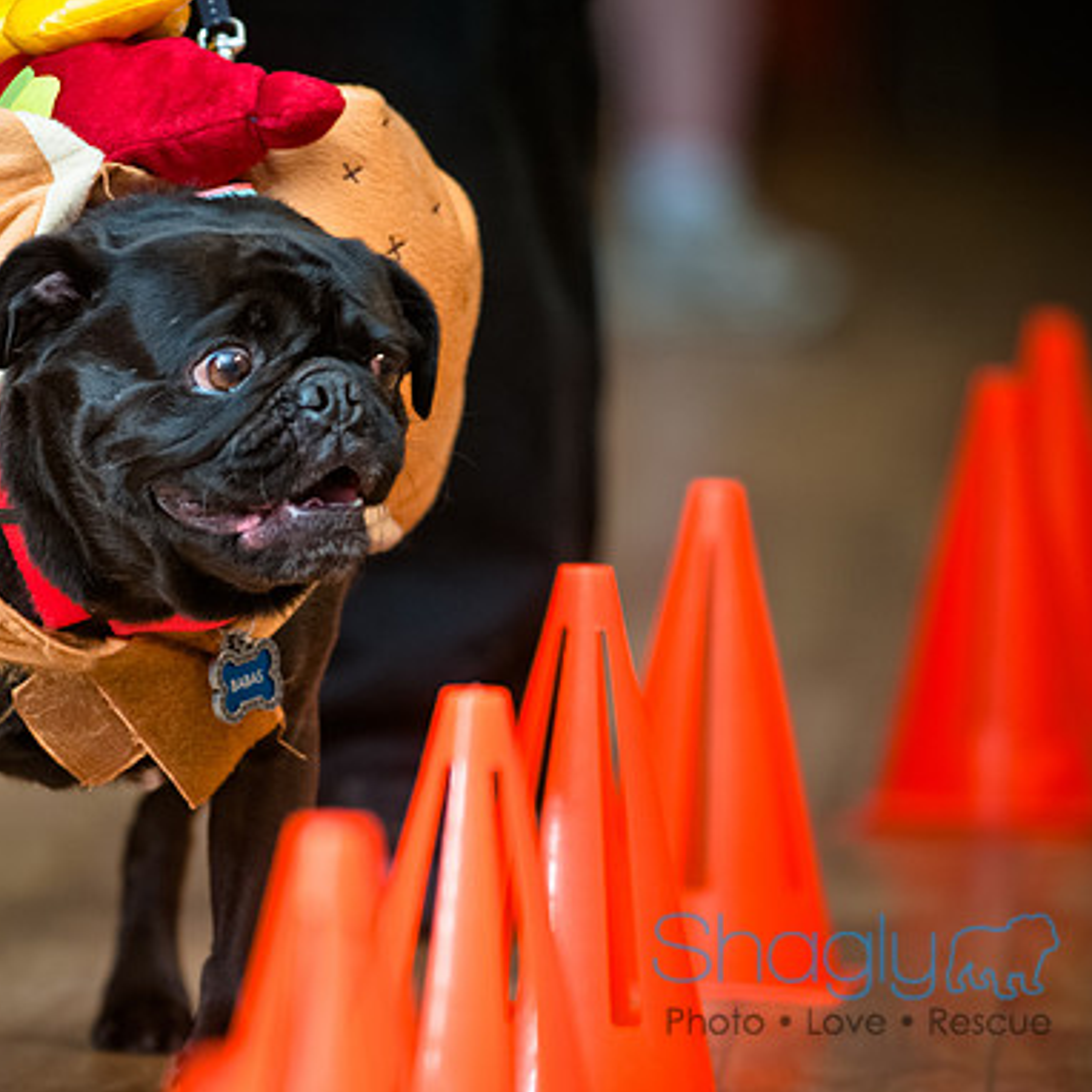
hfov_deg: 5.5
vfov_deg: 5.5
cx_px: 280
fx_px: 11373
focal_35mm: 319
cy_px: 545
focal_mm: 165
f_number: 2.8
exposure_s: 1/200
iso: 200
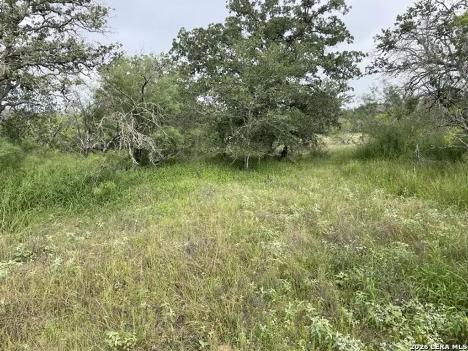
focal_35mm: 26
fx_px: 352
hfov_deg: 67.3
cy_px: 176
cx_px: 234
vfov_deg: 53.1
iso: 32
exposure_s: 1/1595
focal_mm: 4.2
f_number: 1.6
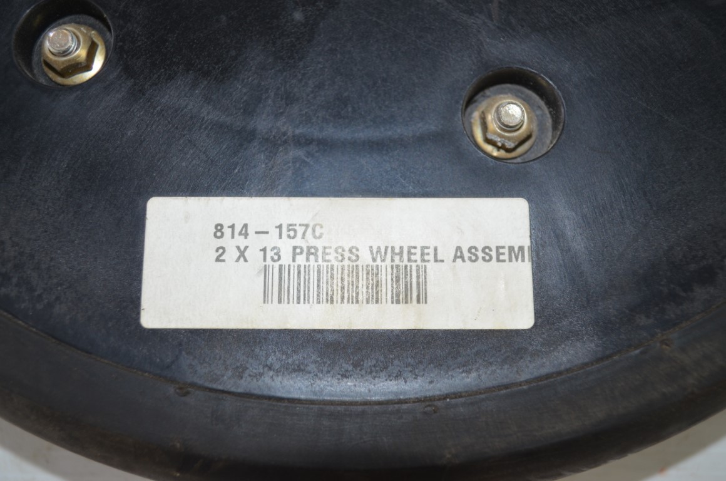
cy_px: 240
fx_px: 785
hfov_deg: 49.6
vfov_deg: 34.1
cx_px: 363
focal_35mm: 39
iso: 320
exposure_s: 1/60
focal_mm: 26
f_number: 4.2
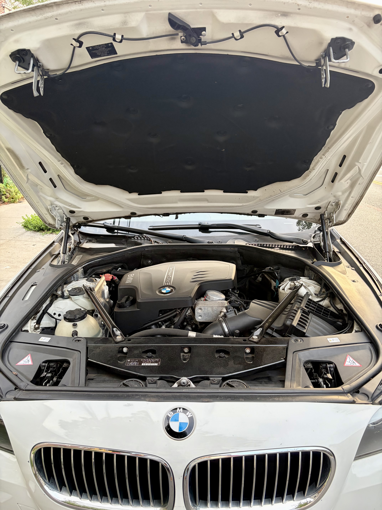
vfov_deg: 67.3
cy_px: 255
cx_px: 191
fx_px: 383
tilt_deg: -17.6
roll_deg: -3.0
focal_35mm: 26
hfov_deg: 53.1
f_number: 1.6
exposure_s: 1/60
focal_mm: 5.96
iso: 160
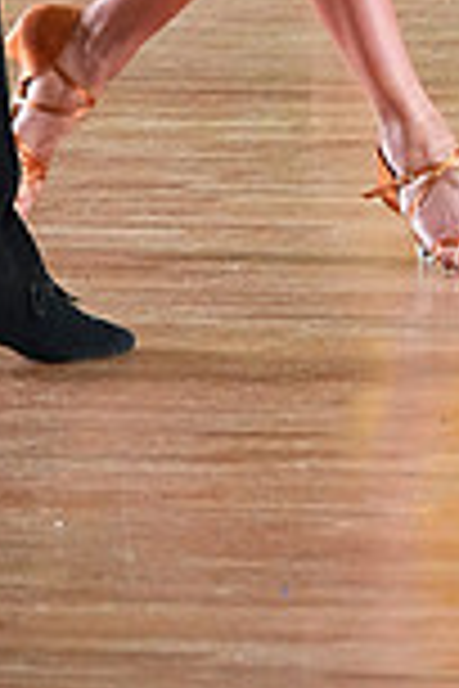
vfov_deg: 3.1
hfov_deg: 2.1
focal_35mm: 666
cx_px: 223
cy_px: -598
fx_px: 12736
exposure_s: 1/400
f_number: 5
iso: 8000
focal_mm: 176
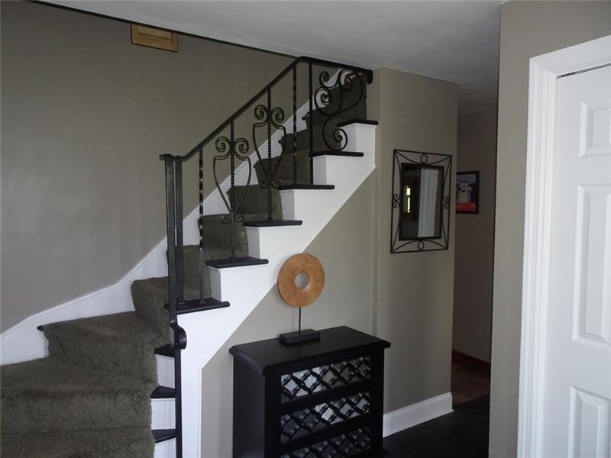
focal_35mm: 24
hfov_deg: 71.6
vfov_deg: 56.8
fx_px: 424
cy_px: 229
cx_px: 306
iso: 250
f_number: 3.5
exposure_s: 1/30
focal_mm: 4.1
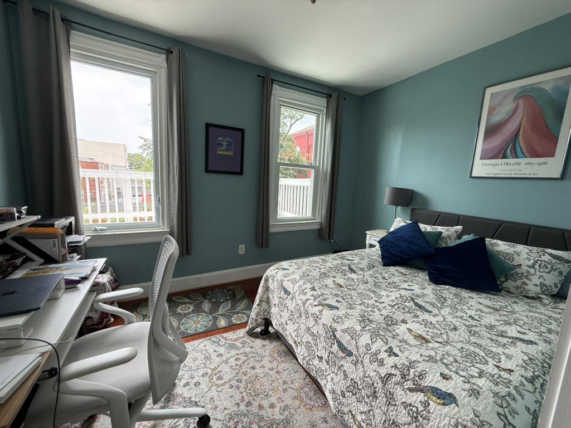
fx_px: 231
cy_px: 214
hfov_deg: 102.1
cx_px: 286
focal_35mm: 14
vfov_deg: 85.7
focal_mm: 2.22
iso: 80
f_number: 2.2
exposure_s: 1/99
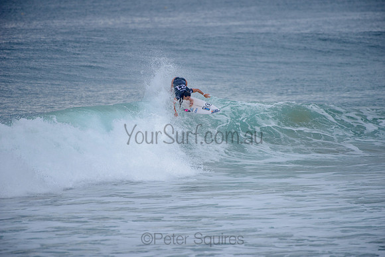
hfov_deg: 4.3
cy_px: 128
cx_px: 192
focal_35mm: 480
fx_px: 5135
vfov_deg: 2.9
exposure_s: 1/2000
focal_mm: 480
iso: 280
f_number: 5.6
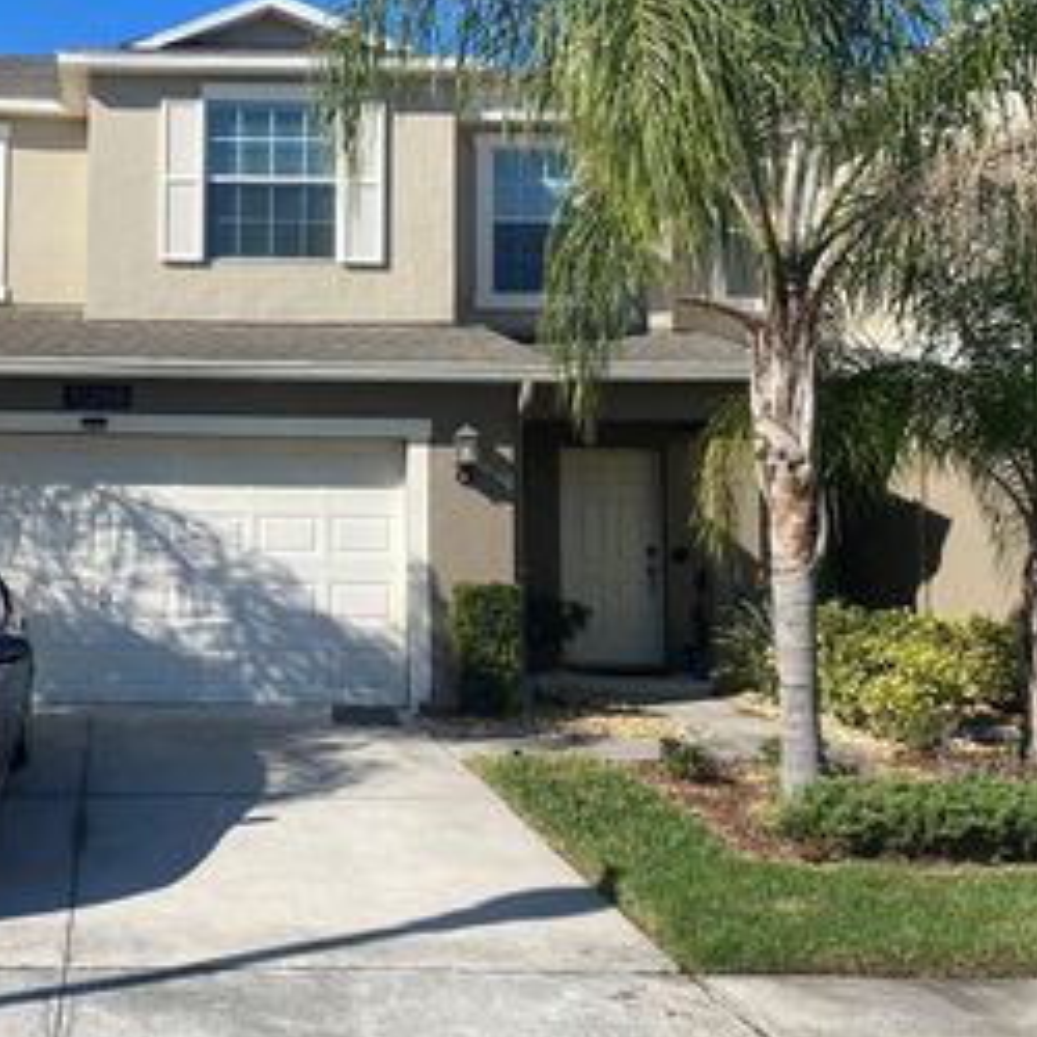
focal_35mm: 46
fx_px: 1559
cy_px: 433
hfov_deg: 35.5
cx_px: 195
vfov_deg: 36.7
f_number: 1.8
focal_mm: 4.25
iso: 32
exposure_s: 1/2967
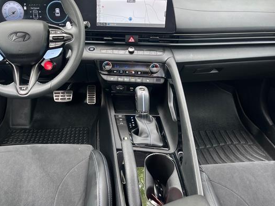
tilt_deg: -30.4
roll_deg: +1.8
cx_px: 108
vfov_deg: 44.0
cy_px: 85
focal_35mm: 32
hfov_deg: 56.3
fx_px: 254
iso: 64
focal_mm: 5.1
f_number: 1.6
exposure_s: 1/121
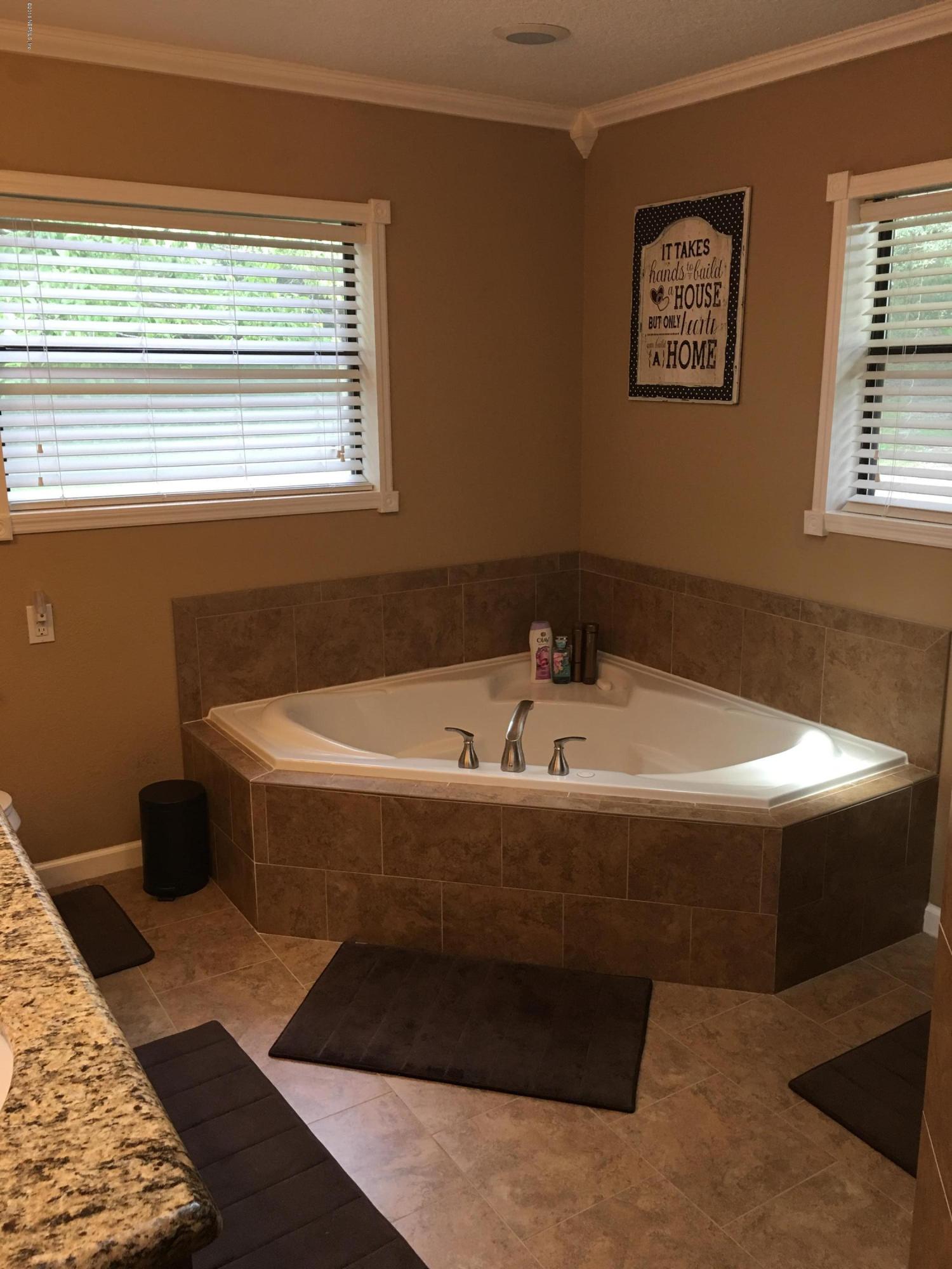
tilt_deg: -13.8
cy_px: 634
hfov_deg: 48.2
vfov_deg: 61.7
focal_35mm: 29
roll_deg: +0.3
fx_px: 1063
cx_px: 476
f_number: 2.2
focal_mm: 4.15
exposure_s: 1/30
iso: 40
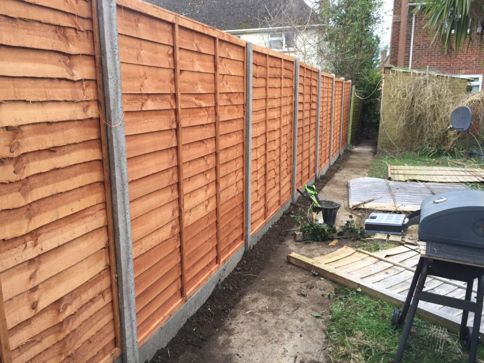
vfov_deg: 48.2
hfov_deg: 61.7
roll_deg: +0.0
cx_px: 242
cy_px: 182
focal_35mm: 29
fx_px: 405
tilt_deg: -13.3
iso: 50
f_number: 2.2
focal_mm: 4.15
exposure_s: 1/100
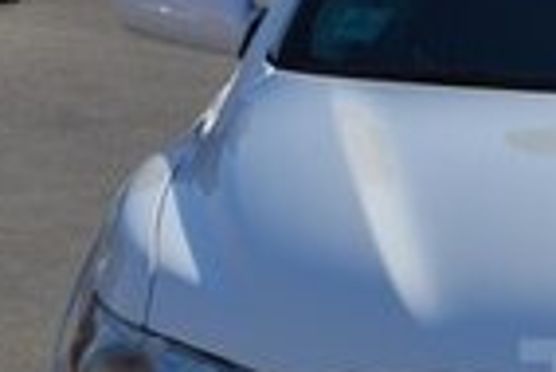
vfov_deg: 4.9
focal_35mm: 278
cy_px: 397
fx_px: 4298
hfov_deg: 7.2
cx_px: 920
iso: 100
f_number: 8
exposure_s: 1/250
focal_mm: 40
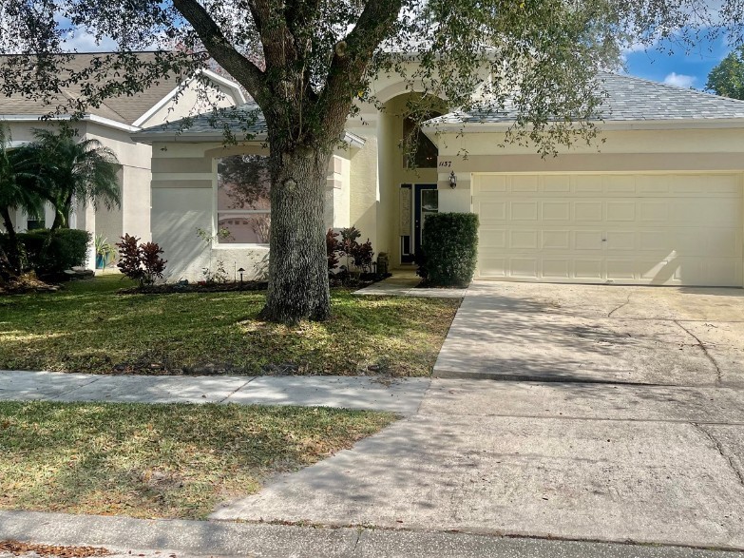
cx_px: 410
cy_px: 224
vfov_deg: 41.6
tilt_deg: +1.4
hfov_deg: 53.9
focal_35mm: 34
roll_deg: +0.5
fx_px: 731
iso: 32
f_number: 1.6
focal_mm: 5.1
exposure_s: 1/3922
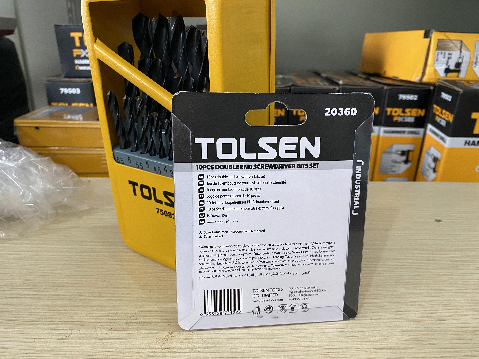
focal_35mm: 26
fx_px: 360
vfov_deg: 53.1
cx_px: 240
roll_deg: -1.3
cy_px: 180
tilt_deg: -20.9
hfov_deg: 67.3
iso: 160
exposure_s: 1/50
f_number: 1.8
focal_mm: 4.25
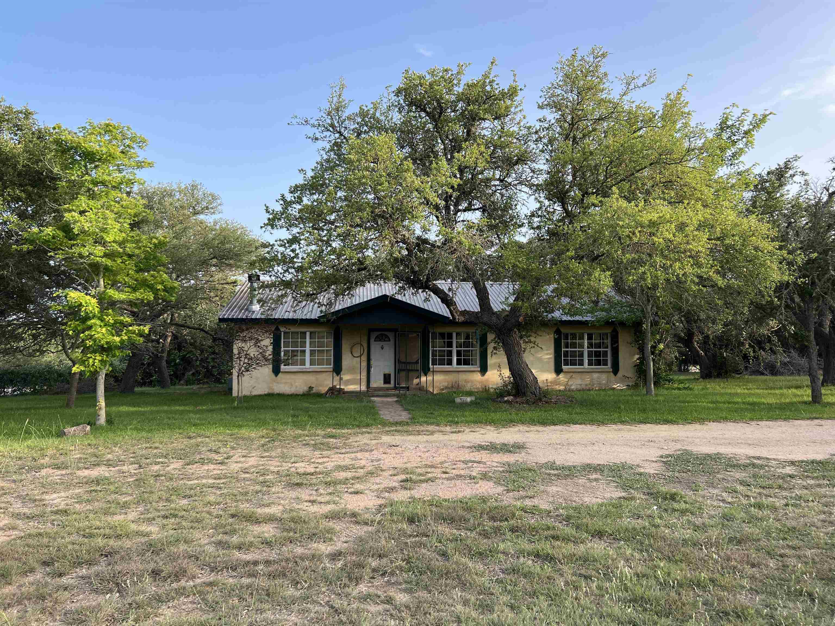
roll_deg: -0.4
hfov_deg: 67.3
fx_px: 627
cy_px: 313
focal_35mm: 26
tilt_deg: +1.4
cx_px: 418
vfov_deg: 53.1
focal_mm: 5.7
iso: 50
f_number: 1.5
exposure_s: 1/808
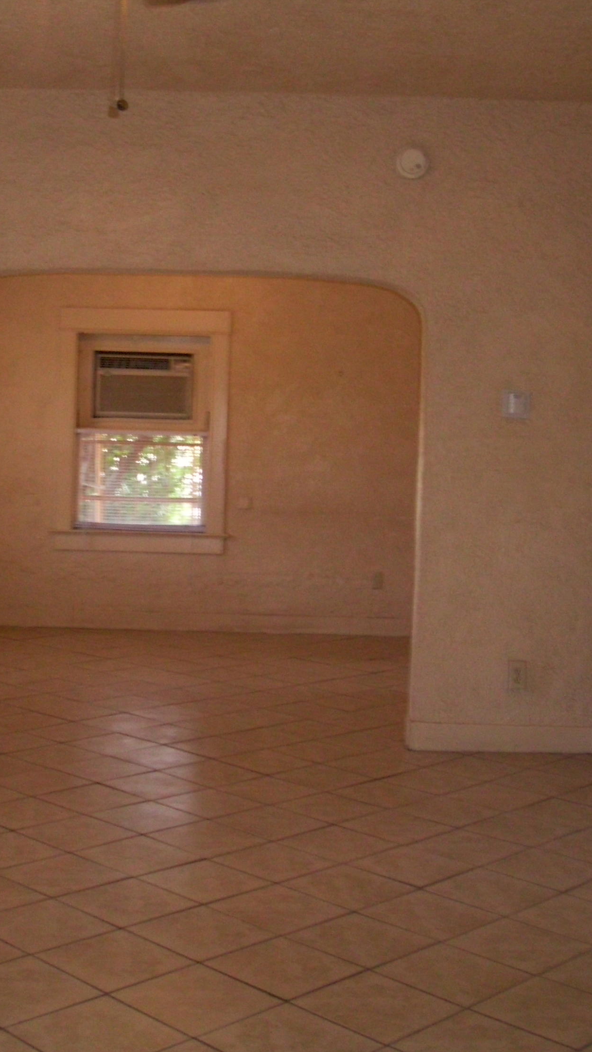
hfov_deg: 25.4
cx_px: 260
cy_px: 523
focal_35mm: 47
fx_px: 1311
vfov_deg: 43.7
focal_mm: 5.7
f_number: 2.9
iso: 160
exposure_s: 1/40
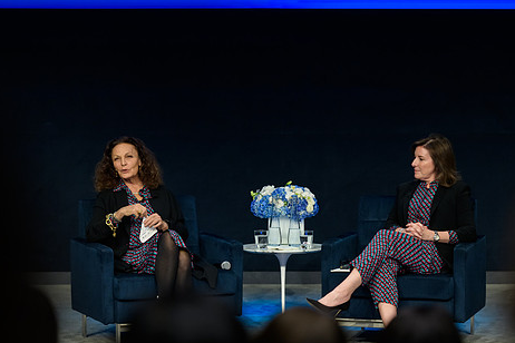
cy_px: 192
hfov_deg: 14.9
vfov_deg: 9.9
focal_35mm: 138
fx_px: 1974
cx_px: 291
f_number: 3.2
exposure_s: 1/200
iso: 1000
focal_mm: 110
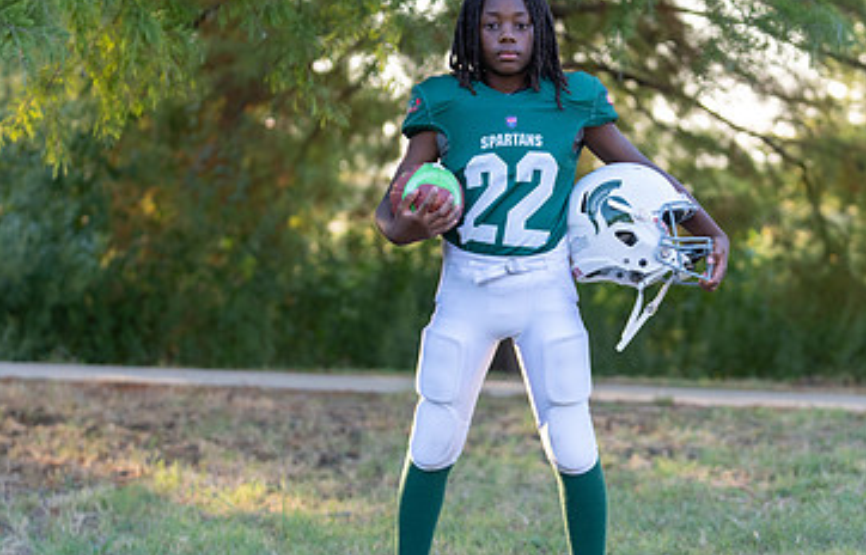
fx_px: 2853
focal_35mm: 120
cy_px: 277
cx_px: 539
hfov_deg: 17.2
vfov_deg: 11.1
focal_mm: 70
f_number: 2.8
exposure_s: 1/320
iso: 250
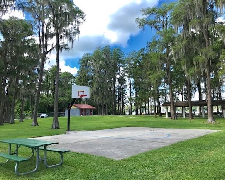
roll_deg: +1.2
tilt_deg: +6.4
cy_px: 90
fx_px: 200
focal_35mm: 30
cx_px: 118
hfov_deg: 58.8
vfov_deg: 48.5
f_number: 1.8
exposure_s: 1/1126
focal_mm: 3.99
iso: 20
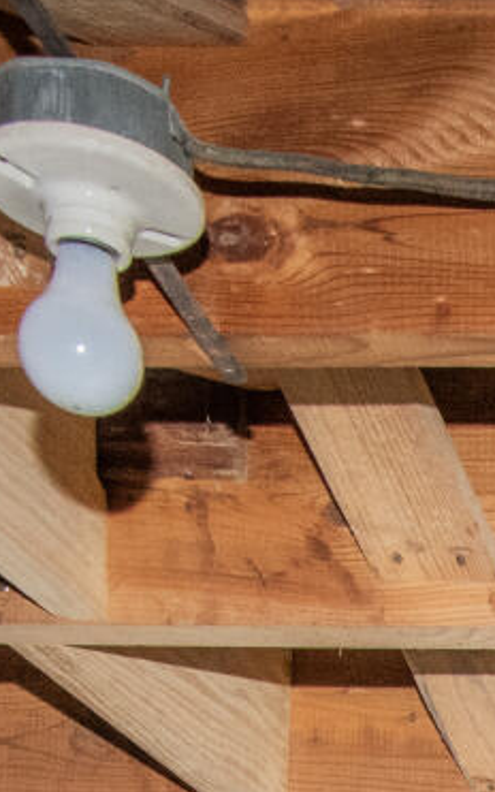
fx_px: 2848
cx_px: 1690
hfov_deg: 7.9
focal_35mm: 132
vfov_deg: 11.9
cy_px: 2060
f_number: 9
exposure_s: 1/160
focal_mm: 16
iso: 640
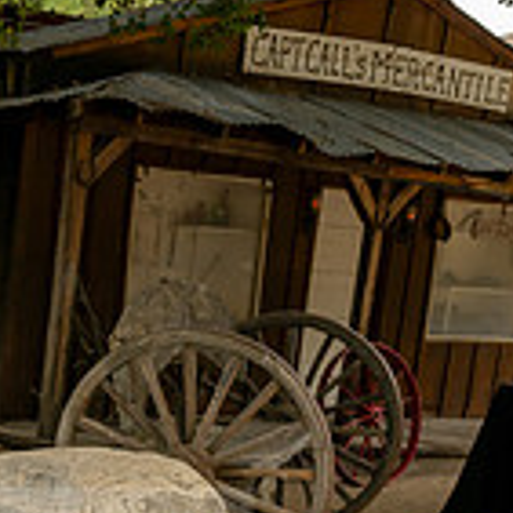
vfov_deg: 19.7
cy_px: 573
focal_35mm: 84
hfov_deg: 19.7
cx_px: -55
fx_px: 1408
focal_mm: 24
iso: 200
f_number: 5.6
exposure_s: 1/125
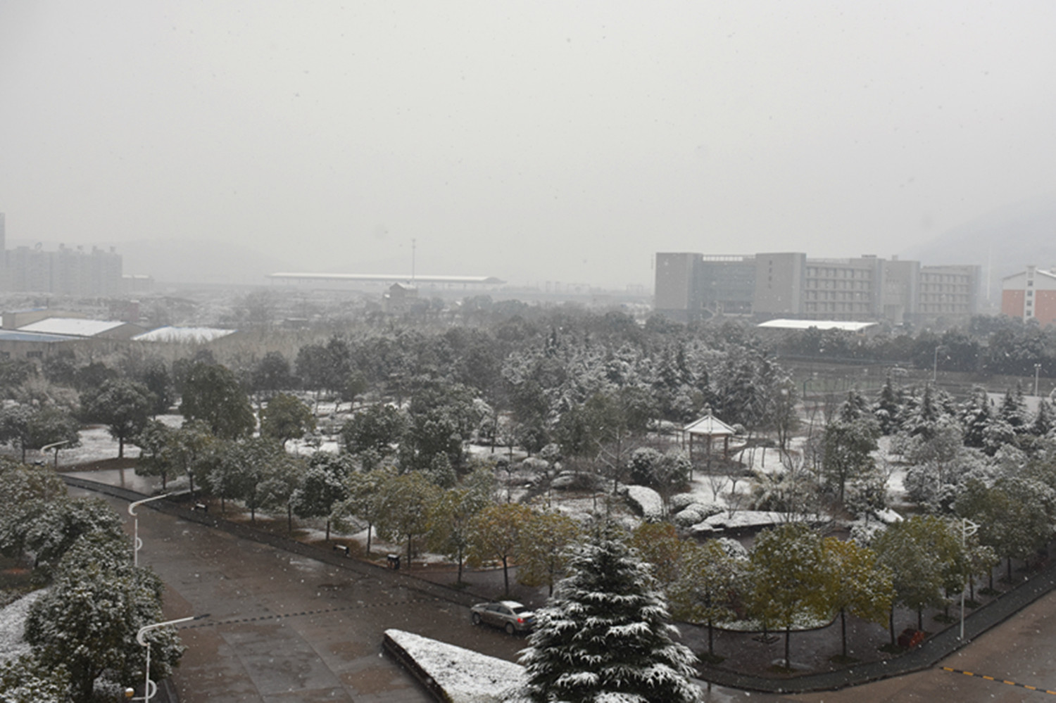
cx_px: 528
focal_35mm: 40
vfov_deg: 33.0
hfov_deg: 47.9
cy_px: 352
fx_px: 1188
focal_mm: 27
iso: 800
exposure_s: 1/500
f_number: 8
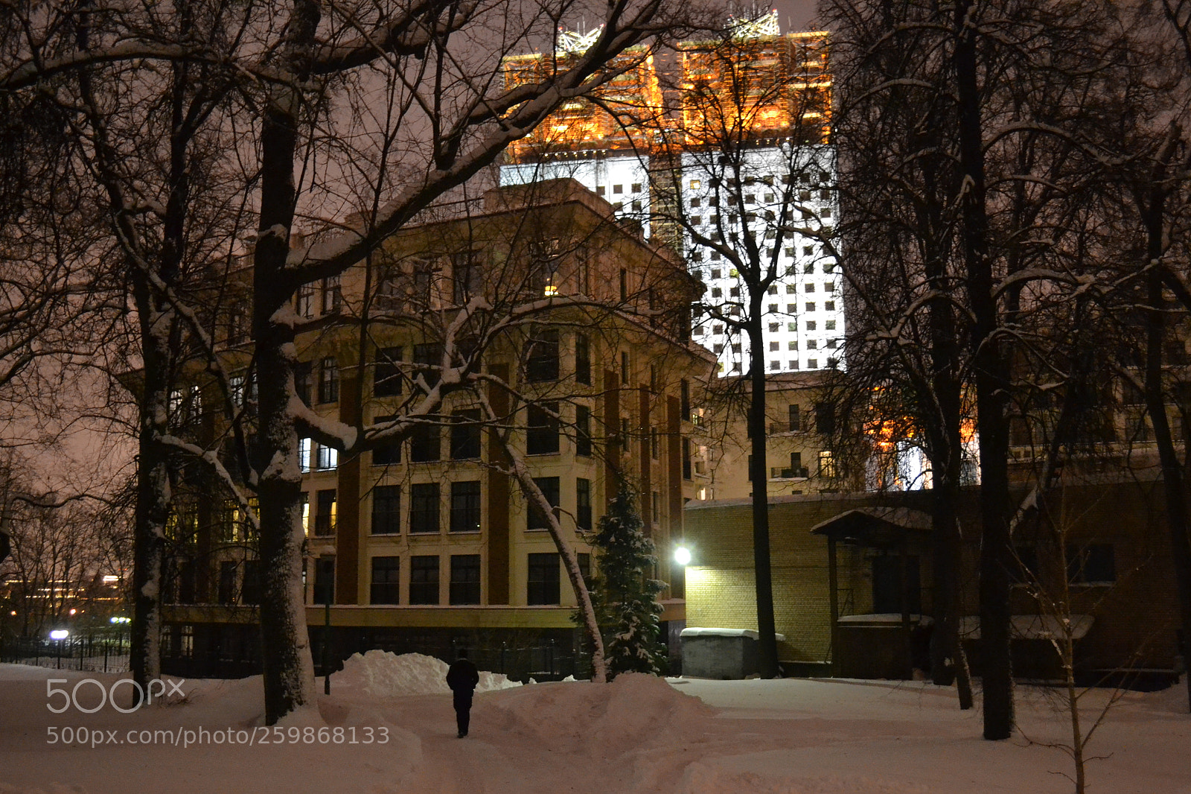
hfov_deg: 53.1
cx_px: 596
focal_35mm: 36
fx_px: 1191
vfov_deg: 36.9
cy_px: 397
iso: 3200
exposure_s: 1/10
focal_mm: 24
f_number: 4
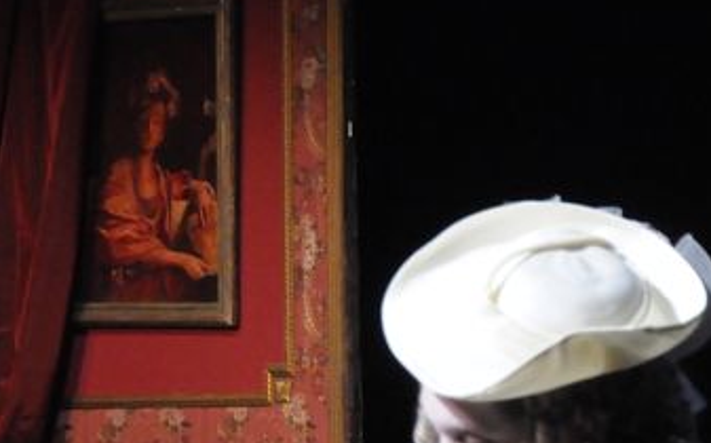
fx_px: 4918
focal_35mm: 254
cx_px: 65
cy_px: 334
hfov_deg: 8.2
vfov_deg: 5.2
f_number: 5.3
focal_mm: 70
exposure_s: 1/60
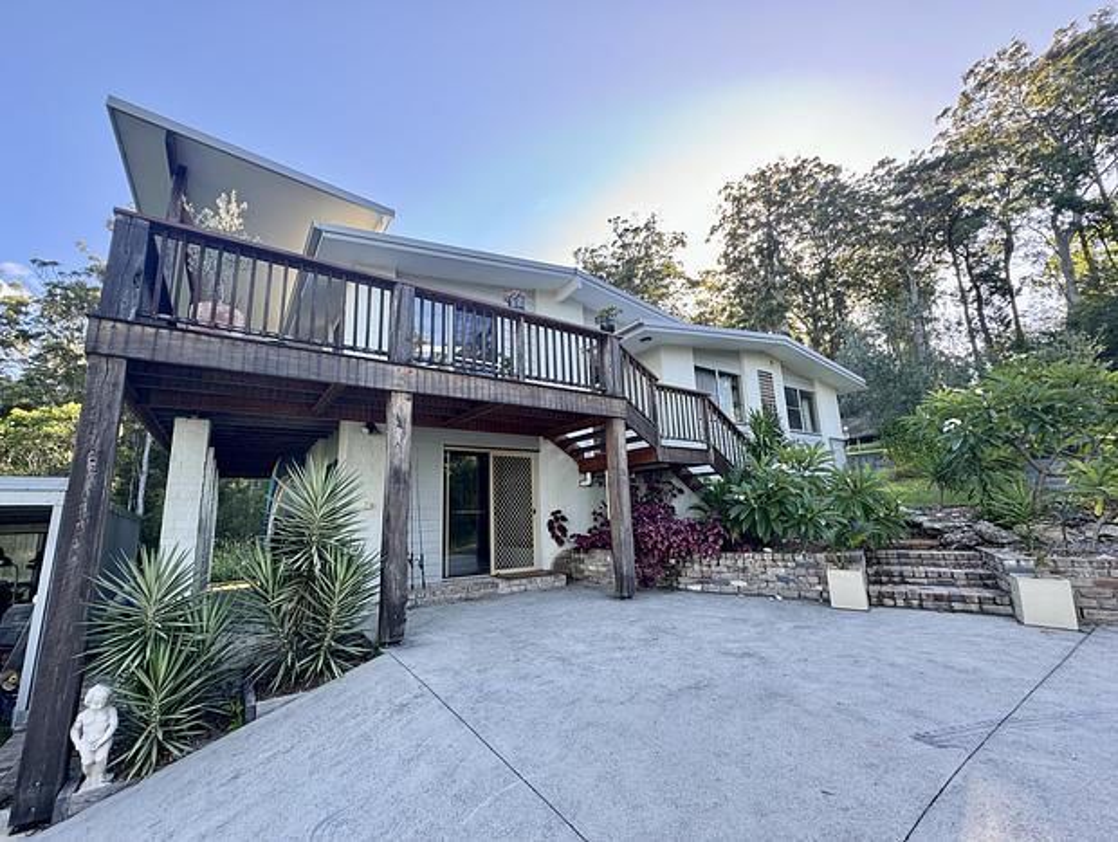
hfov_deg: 102.0
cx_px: 559
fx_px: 453
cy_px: 421
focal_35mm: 14
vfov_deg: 85.8
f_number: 2.2
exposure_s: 1/99
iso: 40
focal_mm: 2.22
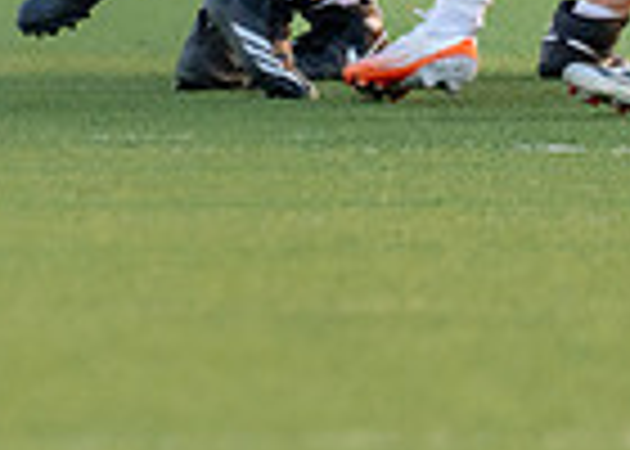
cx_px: -358
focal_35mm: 1444
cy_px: -355
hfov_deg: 1.4
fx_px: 25837
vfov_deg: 1.0
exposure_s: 1/1250
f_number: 2.8
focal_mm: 200
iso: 800
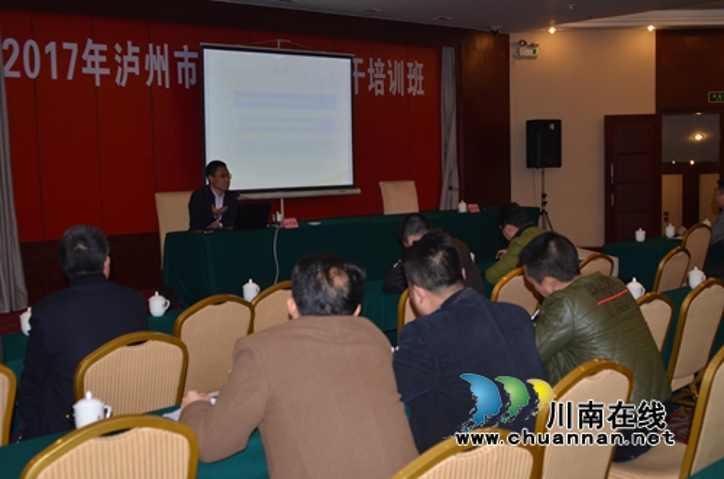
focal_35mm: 42
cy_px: 240
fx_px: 843
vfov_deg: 31.7
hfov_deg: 46.5
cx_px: 362
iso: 100
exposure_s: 1/60
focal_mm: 28
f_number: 3.5
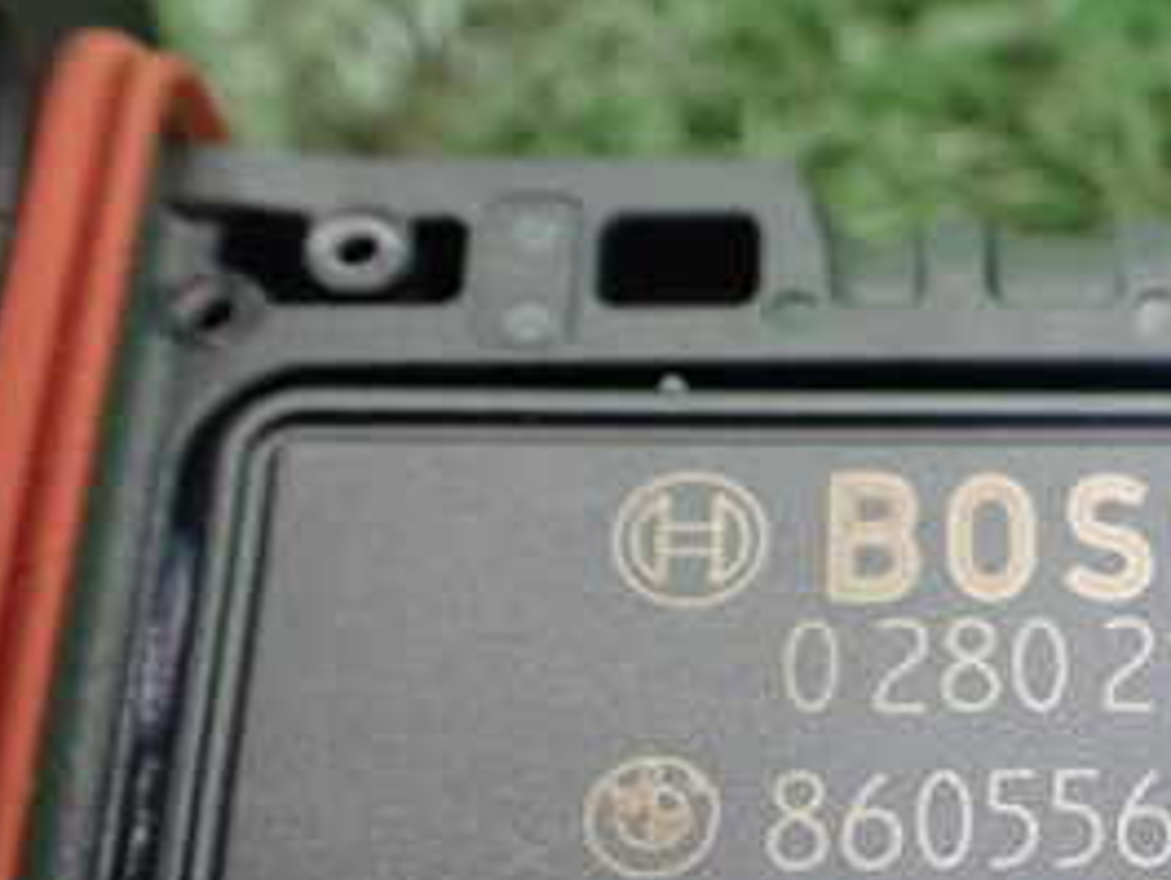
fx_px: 2301
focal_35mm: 68
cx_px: 1202
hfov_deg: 26.8
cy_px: 845
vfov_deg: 21.0
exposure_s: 1/100
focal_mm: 5.4
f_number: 2.3
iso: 800
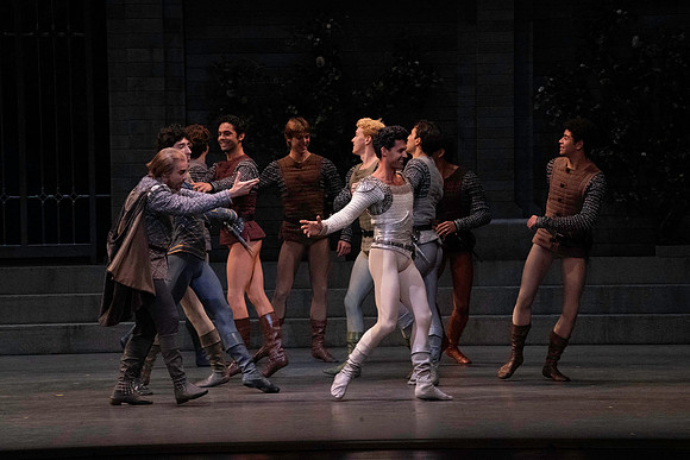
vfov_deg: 6.9
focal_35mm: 200
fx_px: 3834
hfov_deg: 10.3
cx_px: 345
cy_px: 230
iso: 16000
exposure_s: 1/400
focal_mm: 200
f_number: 13
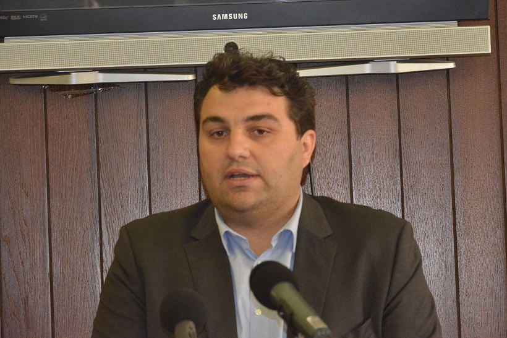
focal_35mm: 210
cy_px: 169
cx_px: 254
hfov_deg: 9.8
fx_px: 2956
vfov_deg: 6.5
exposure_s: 1/100
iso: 6400
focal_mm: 210
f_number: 8
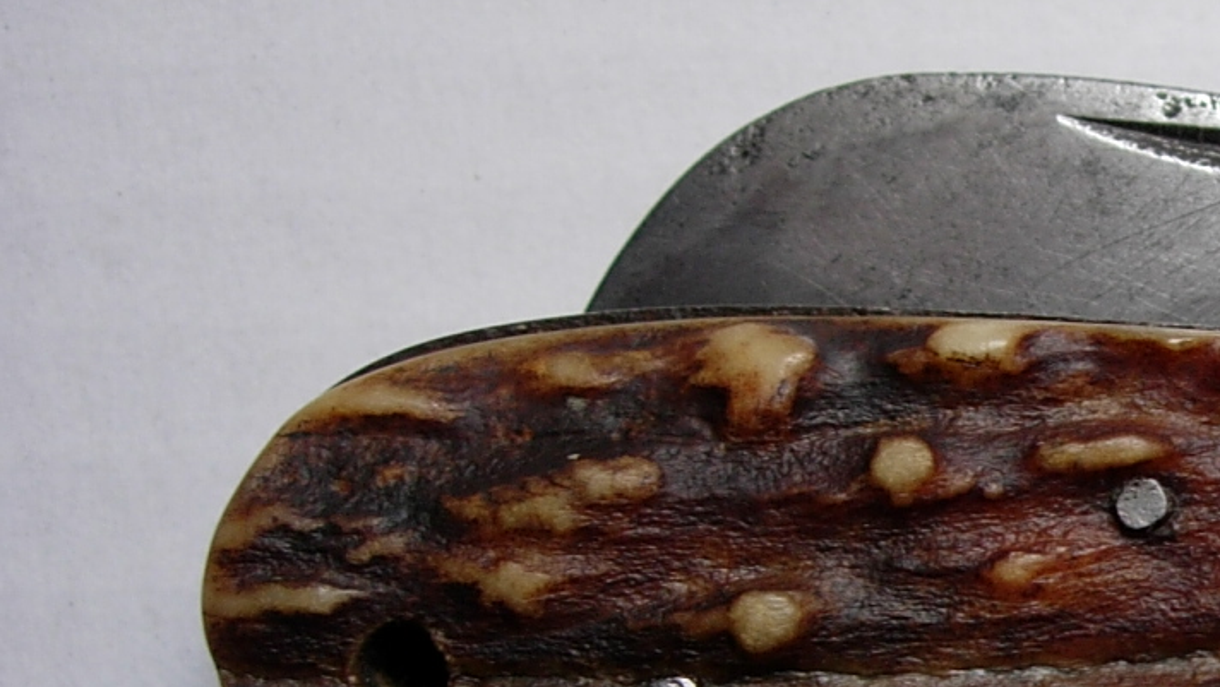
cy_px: 600
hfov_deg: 21.6
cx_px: 1364
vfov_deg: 12.9
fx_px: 3009
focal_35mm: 93
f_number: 2.8
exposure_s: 1/104
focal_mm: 7.8
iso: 64
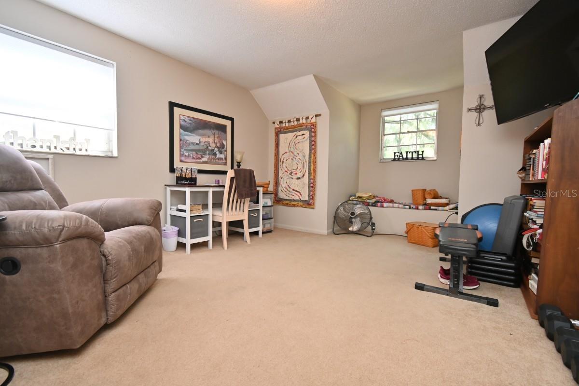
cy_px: 193
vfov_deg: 77.3
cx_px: 290
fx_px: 241
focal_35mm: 15
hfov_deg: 100.4
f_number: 4.5
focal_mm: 10
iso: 450
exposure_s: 1/60
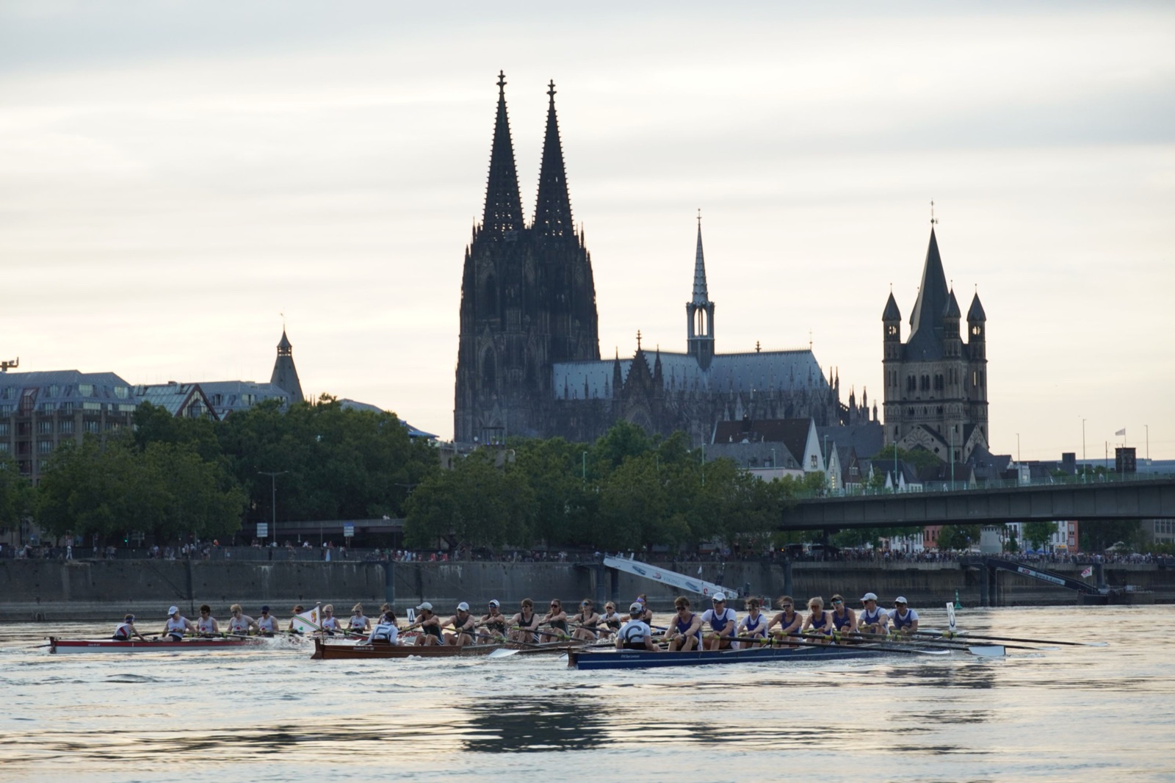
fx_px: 3916
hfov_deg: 17.1
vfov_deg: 11.4
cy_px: 392
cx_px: 588
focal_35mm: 120
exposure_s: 1/160
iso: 400
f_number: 5.6
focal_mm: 80
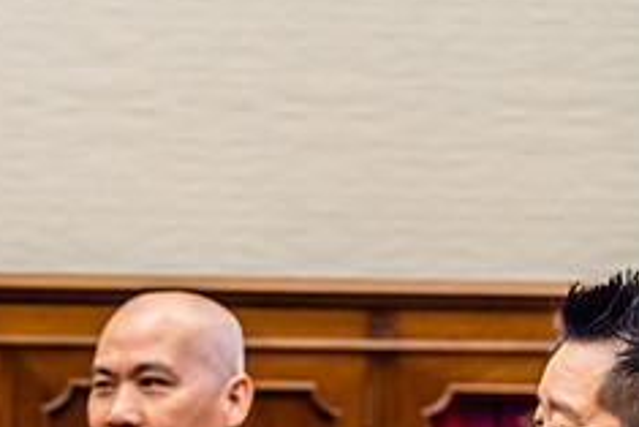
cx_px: -101
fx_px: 3073
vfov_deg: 7.9
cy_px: 464
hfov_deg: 11.7
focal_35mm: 173
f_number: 3.5
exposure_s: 1/160
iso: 2500
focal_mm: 70
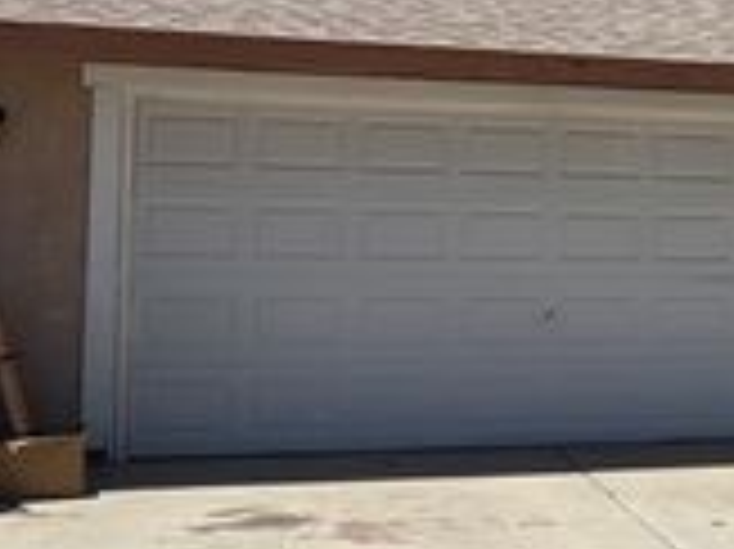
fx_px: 1695
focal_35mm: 80
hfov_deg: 21.8
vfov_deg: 18.3
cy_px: 169
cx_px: 973
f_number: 1.6
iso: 50
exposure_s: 1/5814
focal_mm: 5.96
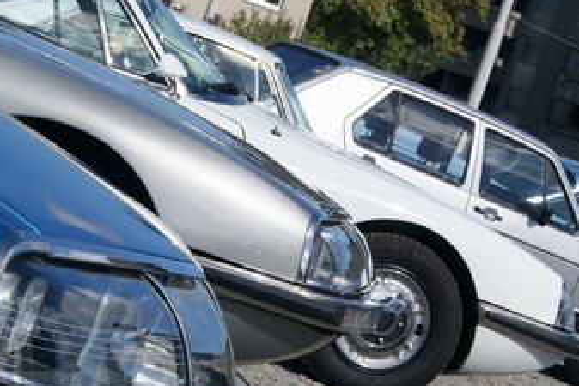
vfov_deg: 9.3
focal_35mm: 147
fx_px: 2363
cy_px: 283
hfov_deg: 13.9
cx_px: 199
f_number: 13
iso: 100
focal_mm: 55
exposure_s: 1/160
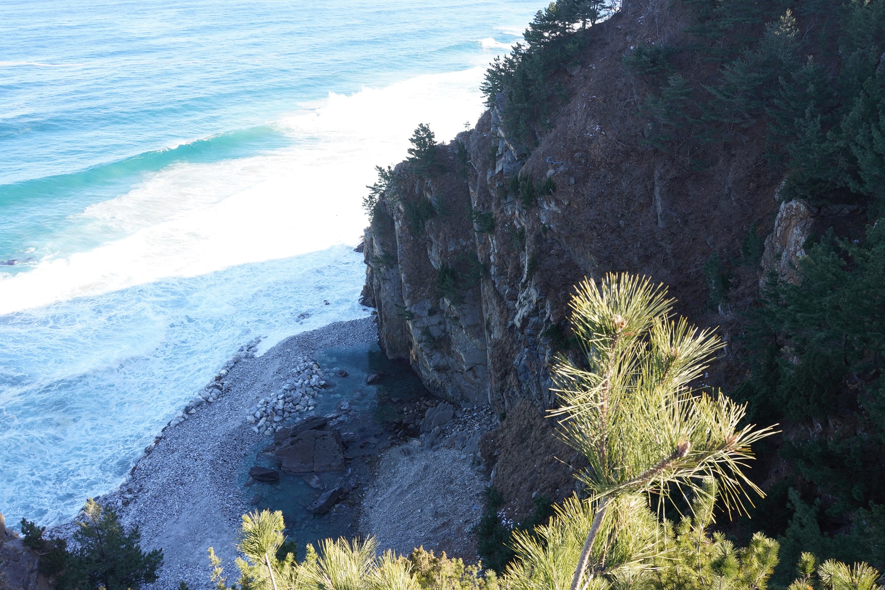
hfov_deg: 65.5
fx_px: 688
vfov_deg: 46.4
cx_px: 442
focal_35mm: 28
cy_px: 295
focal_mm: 28
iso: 400
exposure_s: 1/100
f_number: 11
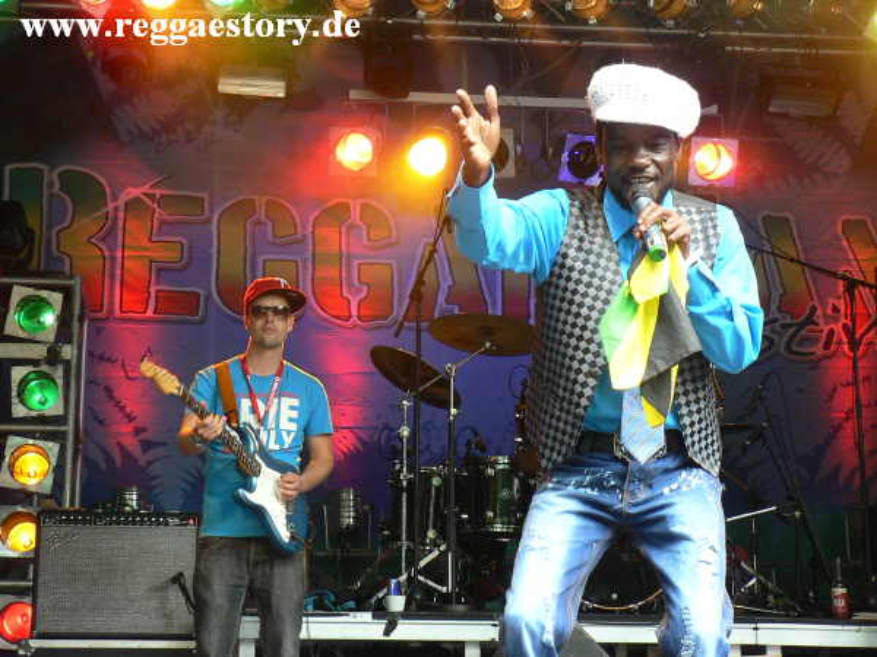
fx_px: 1520
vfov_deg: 24.4
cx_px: 438
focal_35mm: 60
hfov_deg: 32.2
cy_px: 328
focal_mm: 10.2
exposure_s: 1/30
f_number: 3.2
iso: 64
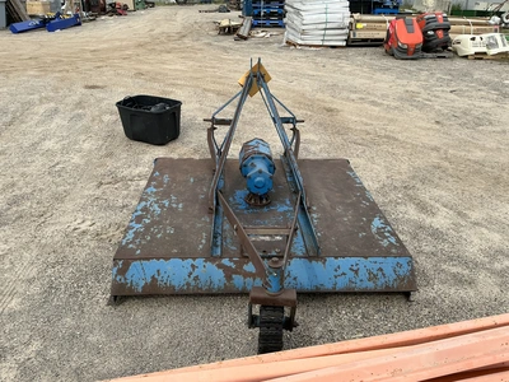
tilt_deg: -26.3
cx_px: 254
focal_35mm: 28
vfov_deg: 49.7
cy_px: 191
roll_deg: +2.4
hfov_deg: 63.4
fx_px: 412
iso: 25
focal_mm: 3
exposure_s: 1/1195
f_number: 1.8
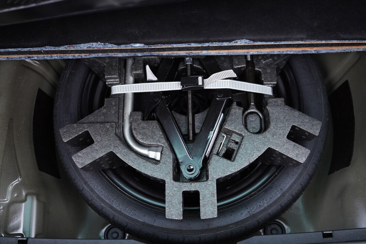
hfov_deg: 53.1
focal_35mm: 36
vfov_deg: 36.9
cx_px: 183
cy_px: 122
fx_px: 366
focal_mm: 24
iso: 320
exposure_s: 1/40
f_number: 2.8
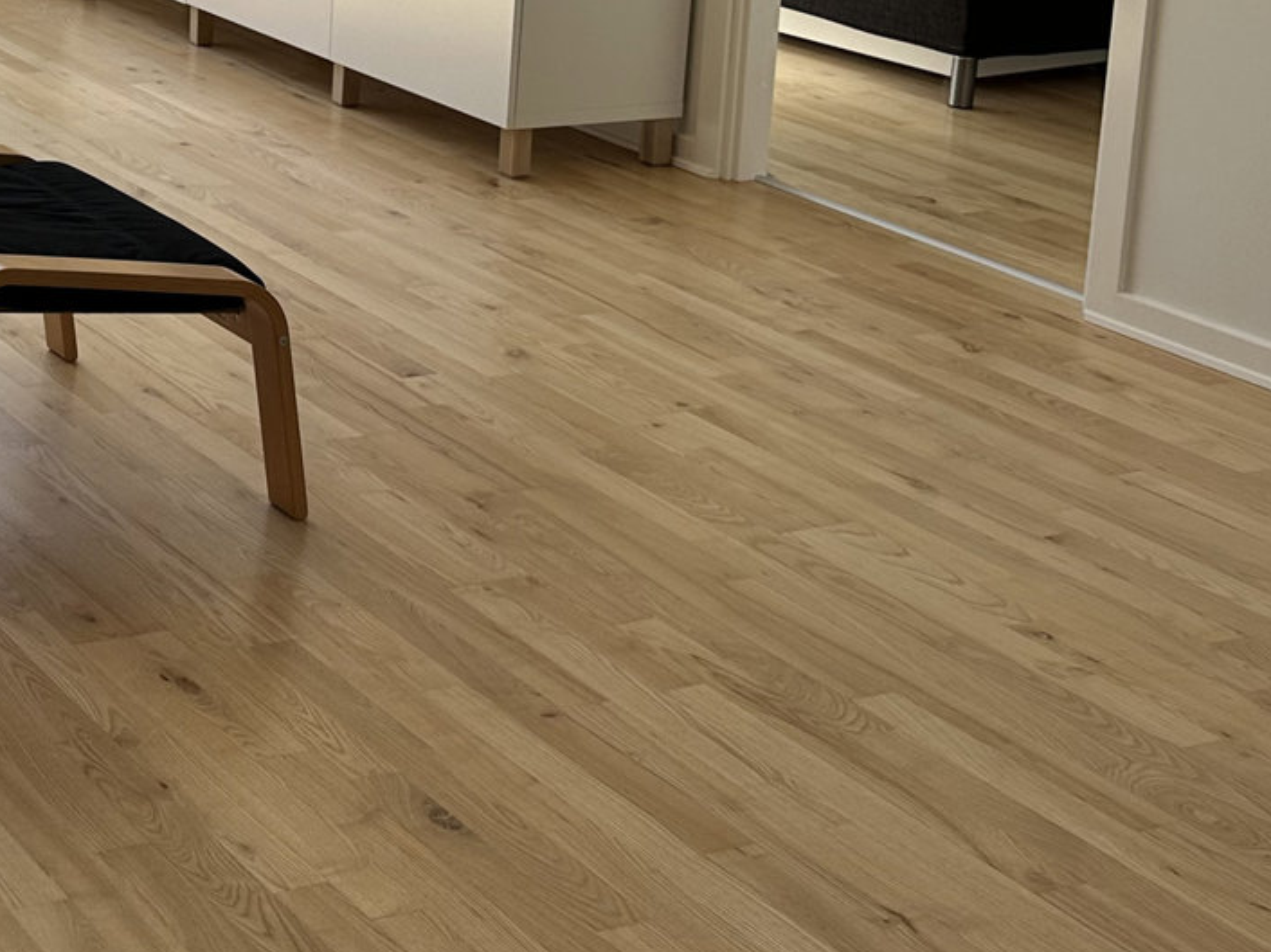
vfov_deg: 20.5
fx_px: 2496
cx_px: -295
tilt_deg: -8.6
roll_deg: -0.4
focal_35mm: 68
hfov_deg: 25.4
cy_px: -106
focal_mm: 6.86
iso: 80
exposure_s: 1/1083
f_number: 1.78
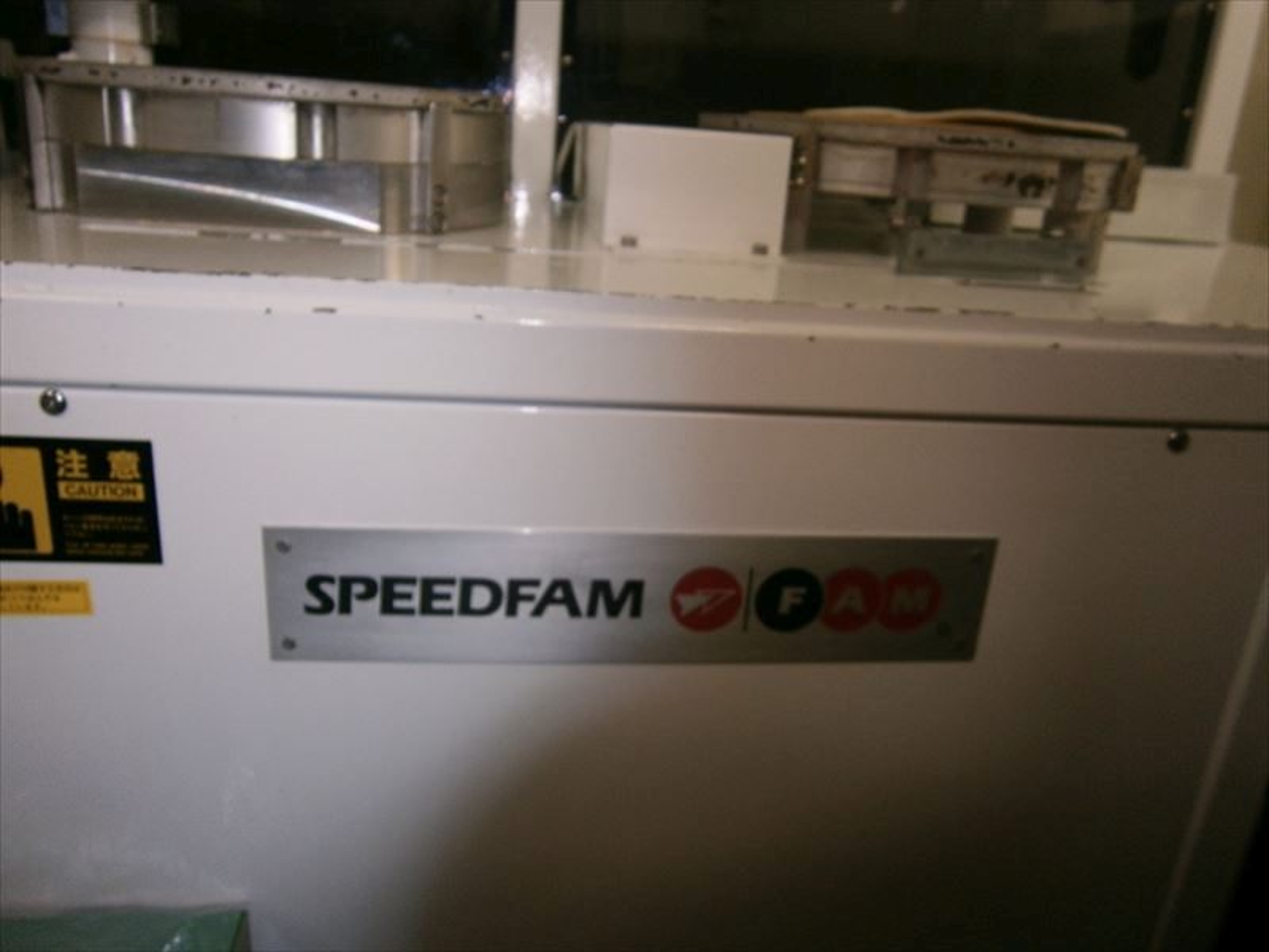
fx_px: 953
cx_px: 634
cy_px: 476
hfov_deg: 67.3
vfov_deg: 53.1
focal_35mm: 26
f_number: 2.8
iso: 125
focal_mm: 4.7
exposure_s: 1/30
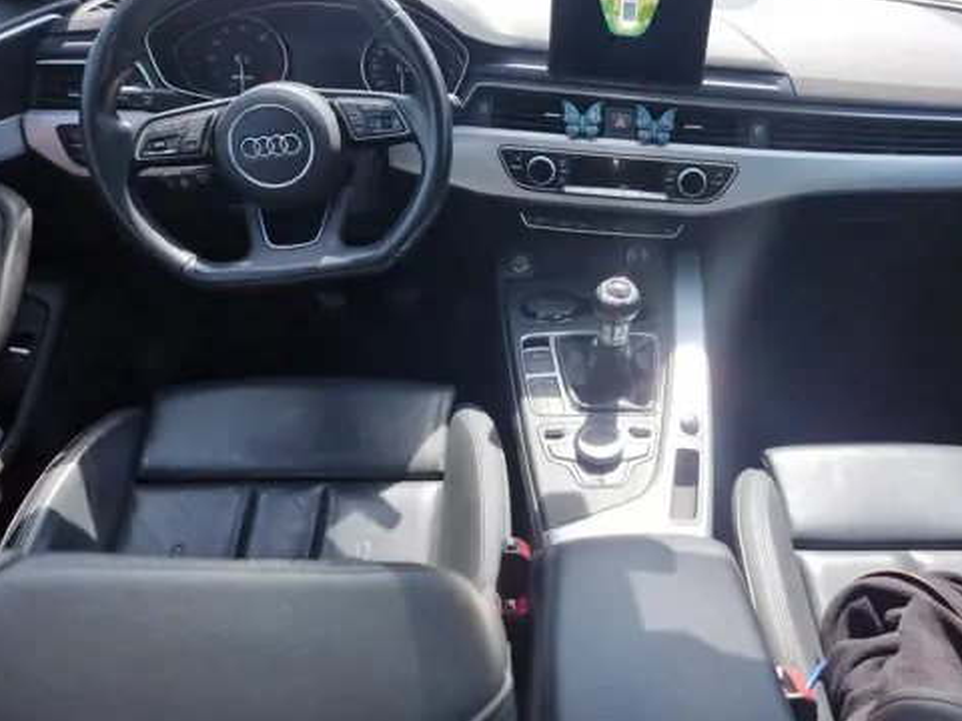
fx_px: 834
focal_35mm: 30
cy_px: 306
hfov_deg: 59.3
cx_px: 589
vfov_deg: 46.6
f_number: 1.8
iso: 50
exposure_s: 1/235
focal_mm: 6.7
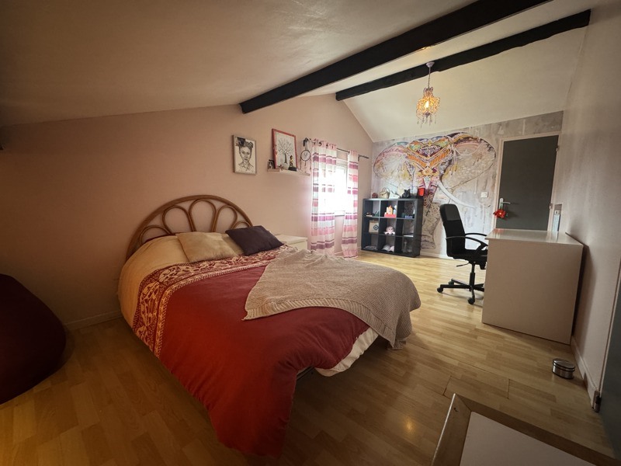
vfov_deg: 85.7
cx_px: 310
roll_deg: -0.4
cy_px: 233
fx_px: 251
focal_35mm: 14
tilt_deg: -6.9
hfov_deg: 102.1
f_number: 2.2
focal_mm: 2.22
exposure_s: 1/50
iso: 500
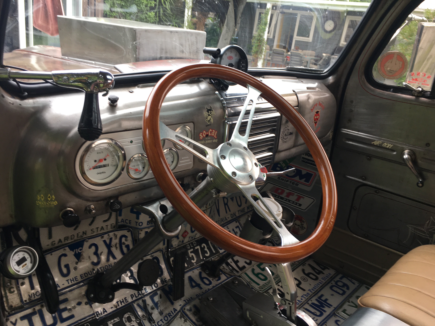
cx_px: 218
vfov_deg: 48.2
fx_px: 364
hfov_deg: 61.7
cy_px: 163
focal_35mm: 29
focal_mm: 4.15
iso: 25
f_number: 2.2
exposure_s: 1/100
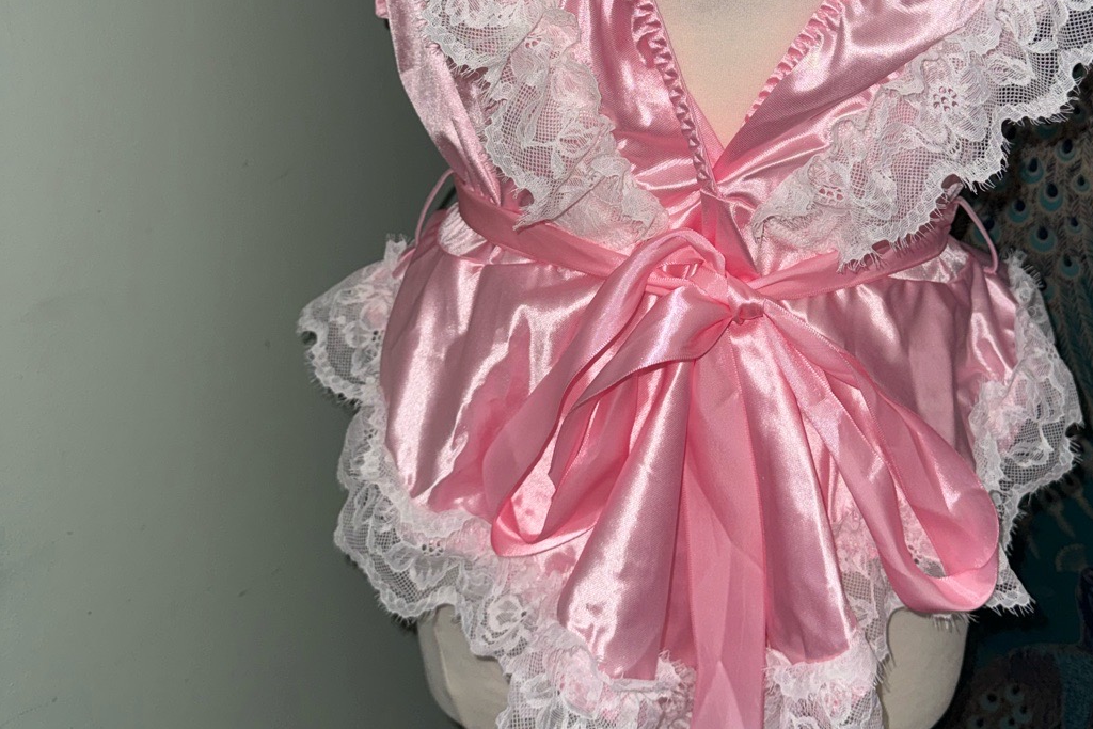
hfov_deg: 49.3
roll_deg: +0.3
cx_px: 638
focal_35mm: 39
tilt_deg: -14.9
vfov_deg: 33.3
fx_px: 1184
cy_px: 149
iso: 64
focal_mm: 6.76
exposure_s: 1/45
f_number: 1.78
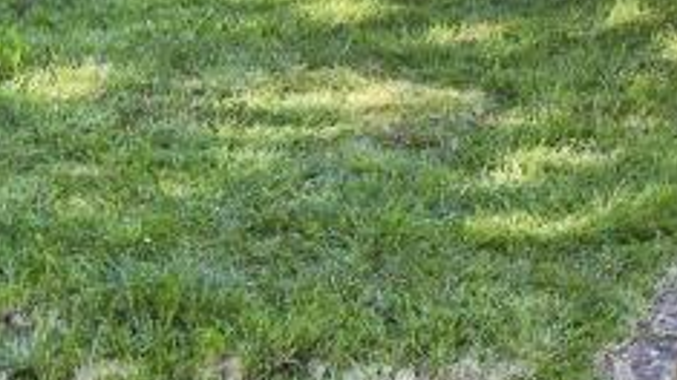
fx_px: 2458
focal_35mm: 137
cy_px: -263
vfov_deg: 8.6
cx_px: 890
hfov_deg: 14.9
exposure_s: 1/320
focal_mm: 20
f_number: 8
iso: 200
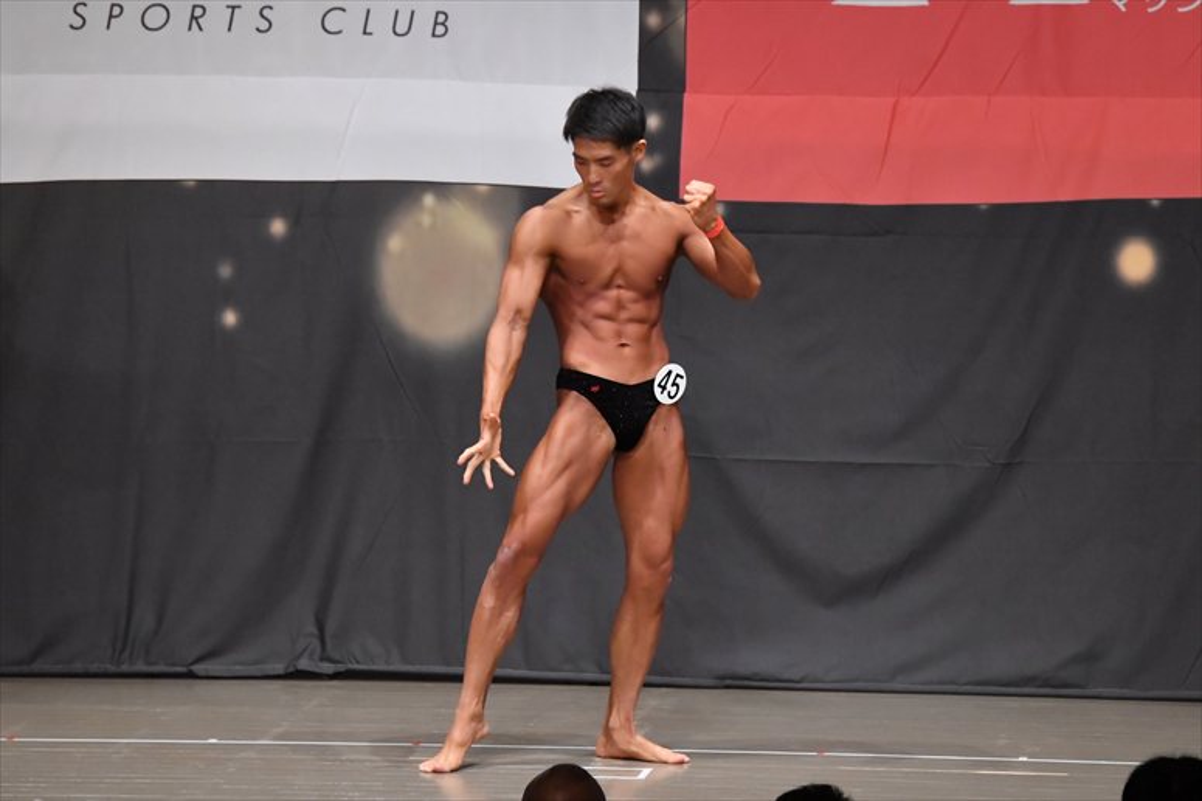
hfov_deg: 9.2
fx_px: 7509
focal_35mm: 225
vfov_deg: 6.1
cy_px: 400
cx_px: 601
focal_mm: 150
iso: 6400
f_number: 5.6
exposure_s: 1/400
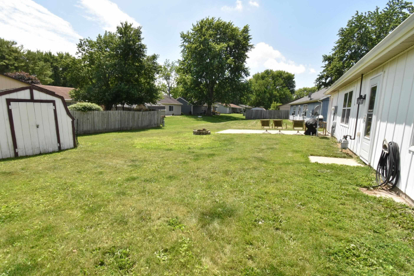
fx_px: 184
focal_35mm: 16
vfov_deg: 73.7
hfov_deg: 96.6
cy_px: 139
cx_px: 195
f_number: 20
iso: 400
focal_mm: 10
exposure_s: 1/100
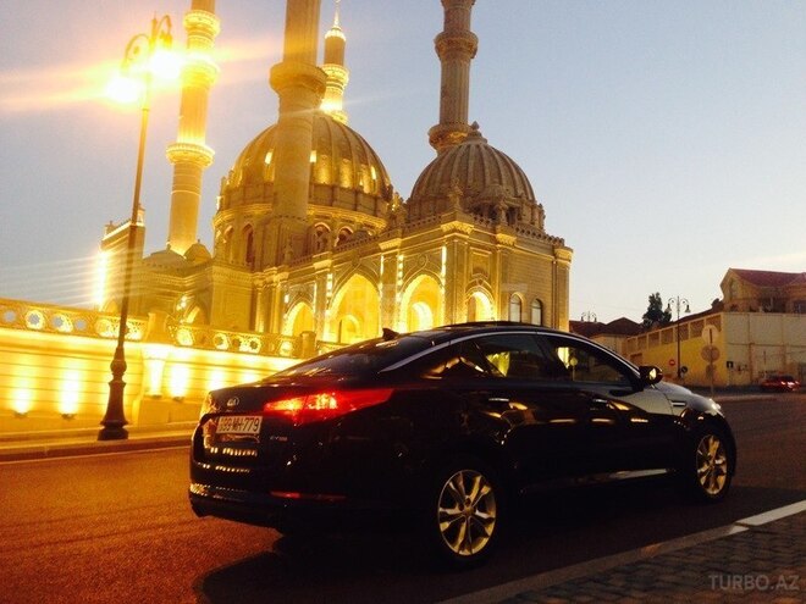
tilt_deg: +11.2
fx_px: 768
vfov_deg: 42.9
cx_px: 403
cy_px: 302
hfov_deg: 55.4
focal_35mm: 33
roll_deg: -4.4
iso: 125
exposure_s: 1/20
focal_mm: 4.12
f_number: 2.4
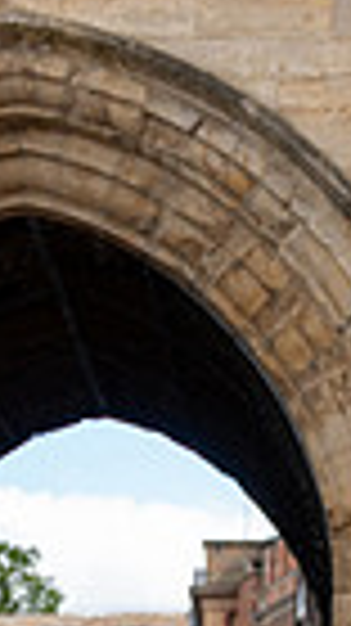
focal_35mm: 237
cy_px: 833
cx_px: 198
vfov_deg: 8.9
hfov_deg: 5.1
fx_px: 3929
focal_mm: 70
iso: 400
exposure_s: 1/1000
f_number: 4
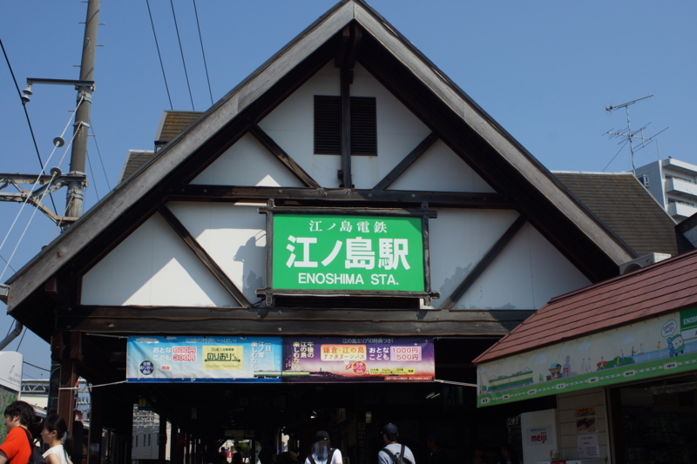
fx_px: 813
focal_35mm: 42
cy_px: 232
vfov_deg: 31.9
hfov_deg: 46.4
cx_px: 348
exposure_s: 1/400
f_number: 8
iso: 100
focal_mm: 28
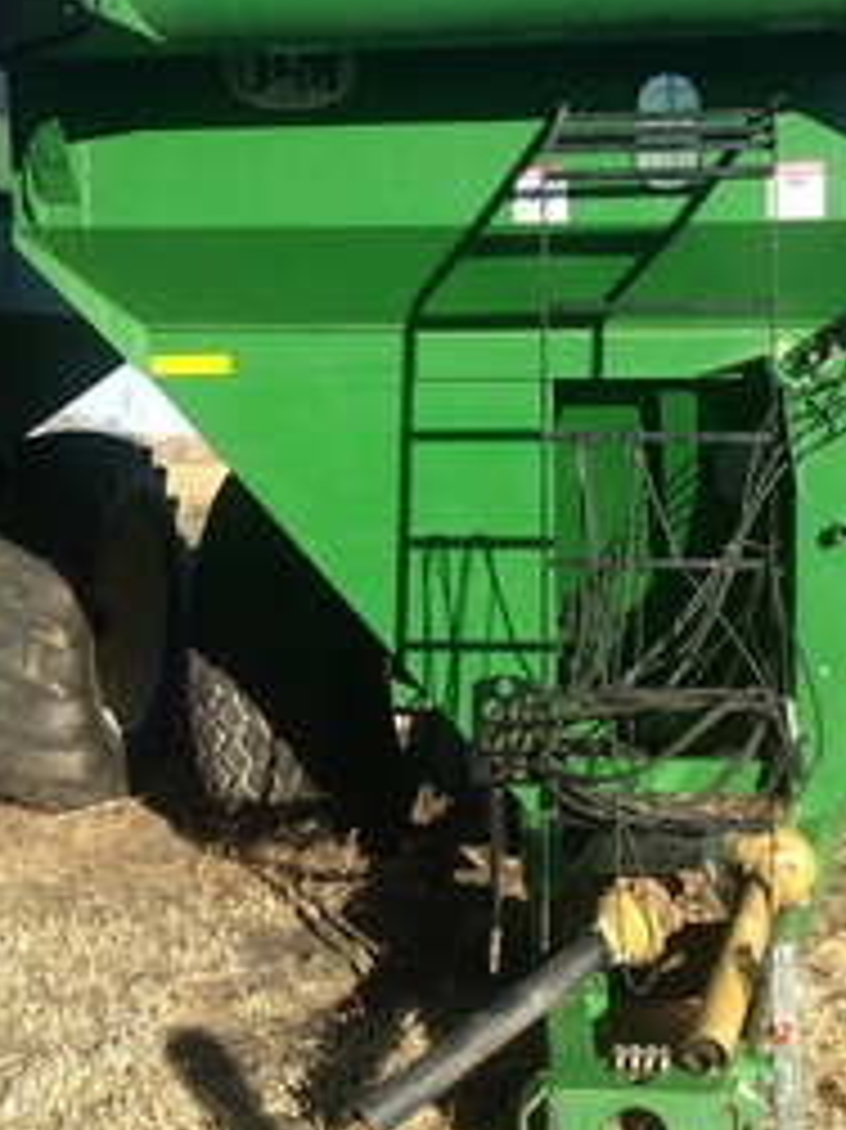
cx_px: 603
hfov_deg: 25.4
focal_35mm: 57
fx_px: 1859
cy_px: 522
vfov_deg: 33.8
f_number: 2.4
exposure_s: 1/913
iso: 50
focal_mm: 4.28
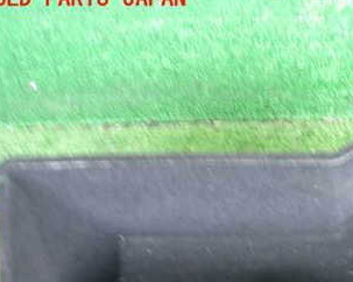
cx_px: 324
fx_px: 606
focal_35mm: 58
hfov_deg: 30.9
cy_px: 246
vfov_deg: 25.5
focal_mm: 5.4
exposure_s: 1/30
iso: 640
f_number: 2.3
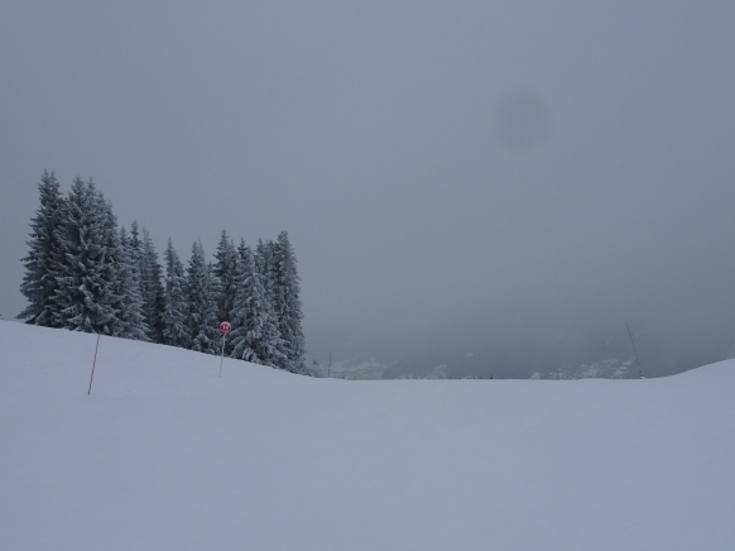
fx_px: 700
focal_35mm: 33
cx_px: 413
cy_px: 348
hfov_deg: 55.2
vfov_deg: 42.6
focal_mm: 4.1
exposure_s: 1/1000
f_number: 3.5
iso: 80
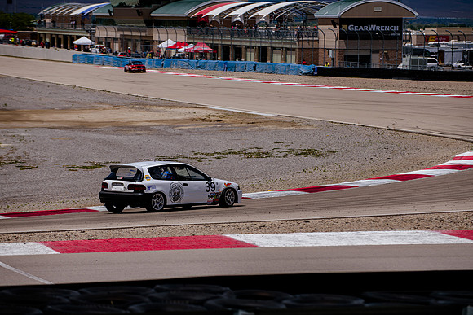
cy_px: 157
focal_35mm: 150
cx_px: 227
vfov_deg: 9.1
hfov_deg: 13.7
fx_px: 1976
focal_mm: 140
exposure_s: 1/1000
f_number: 4.5
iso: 31
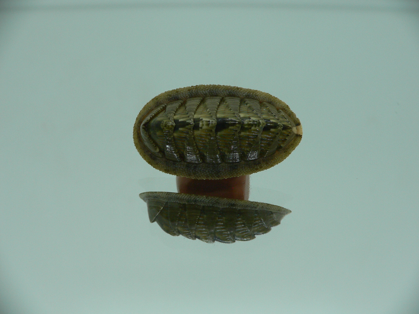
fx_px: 424
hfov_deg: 52.6
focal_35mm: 35
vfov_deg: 40.7
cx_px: 210
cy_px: 157
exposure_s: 1/60
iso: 80
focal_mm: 4.6
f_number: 2.8
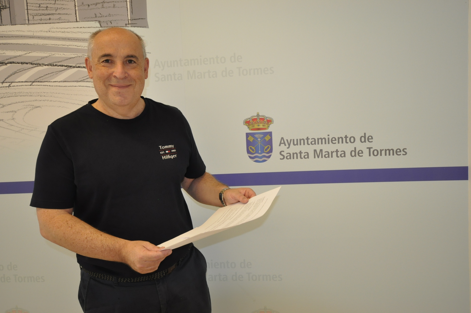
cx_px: 236
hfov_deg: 62.0
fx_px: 392
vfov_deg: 43.5
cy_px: 156
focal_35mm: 30
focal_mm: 20
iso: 1250
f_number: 4.5
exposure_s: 1/125
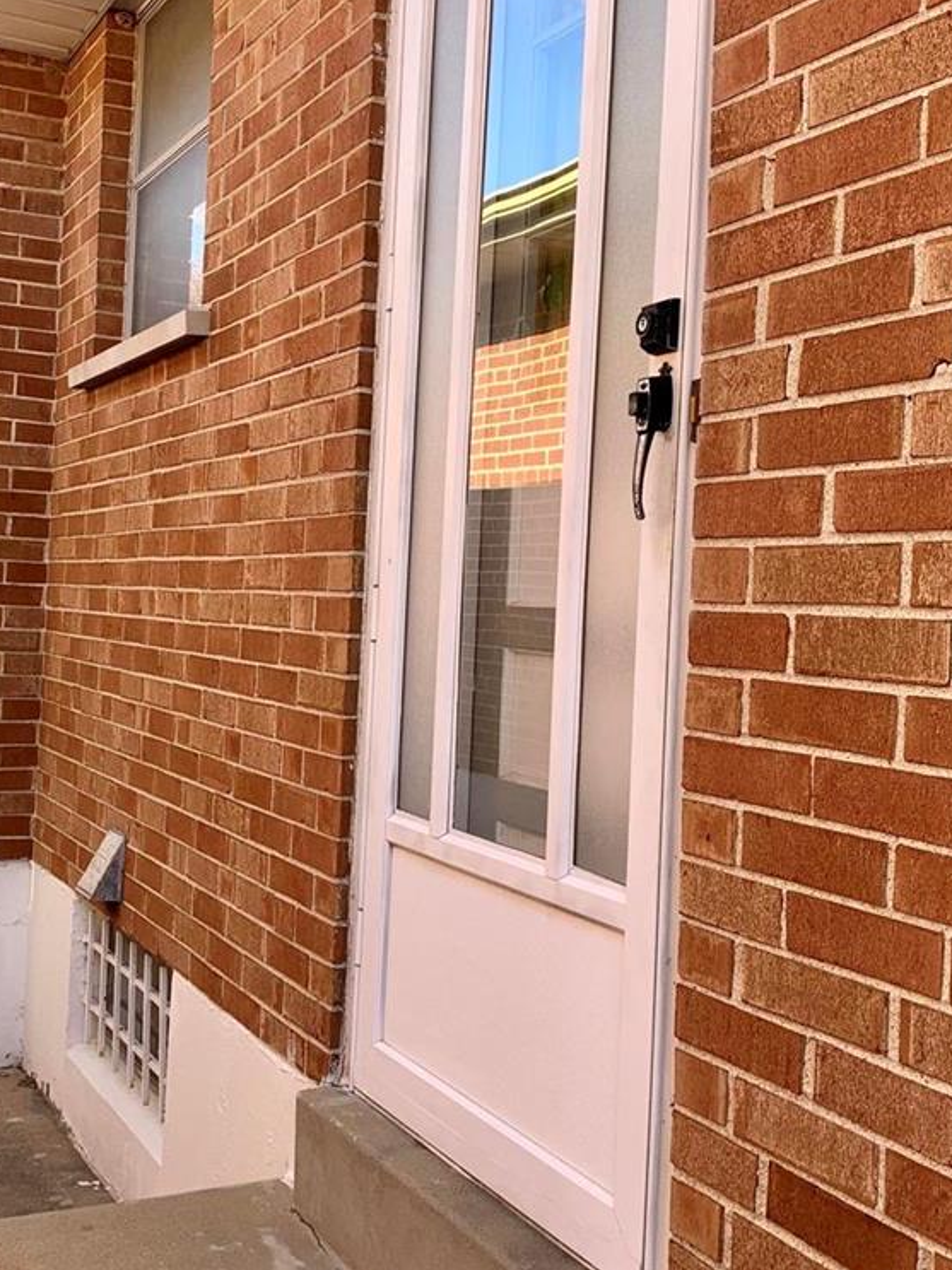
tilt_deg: +2.1
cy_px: 600
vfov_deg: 44.8
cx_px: 374
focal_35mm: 42
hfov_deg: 34.2
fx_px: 1541
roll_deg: -1.6
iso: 25
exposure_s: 1/212
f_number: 1.8
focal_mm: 4.25
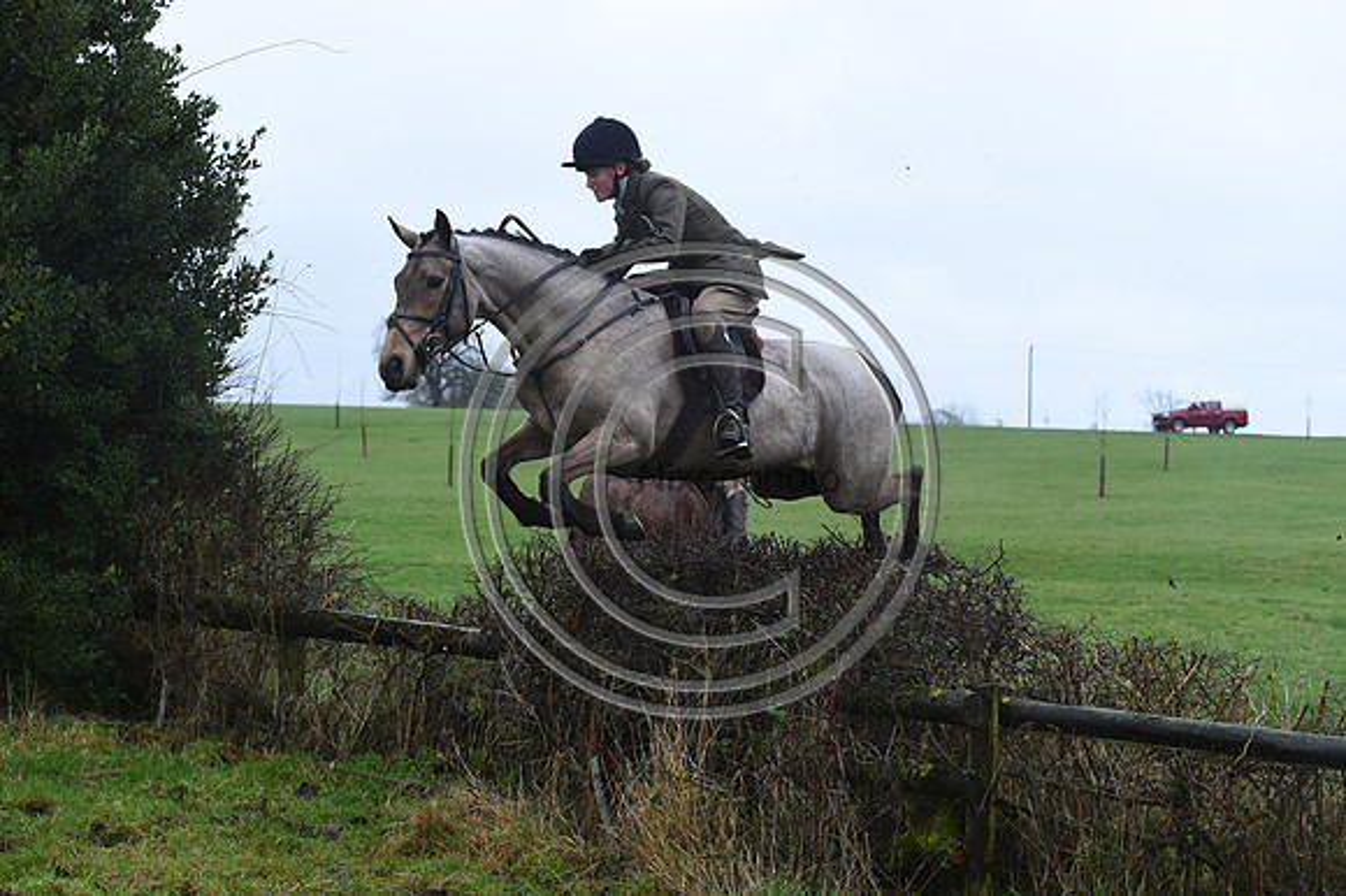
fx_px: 2616
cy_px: 448
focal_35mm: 70
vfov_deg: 19.4
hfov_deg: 28.9
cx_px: 673
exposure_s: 1/1250
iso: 2500
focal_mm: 70
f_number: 6.3
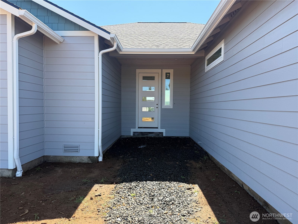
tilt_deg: -0.3
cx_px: 149
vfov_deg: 56.8
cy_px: 112
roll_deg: -0.1
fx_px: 207
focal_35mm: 24
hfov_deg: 71.6
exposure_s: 1/1361
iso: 80
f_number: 1.78
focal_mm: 6.76
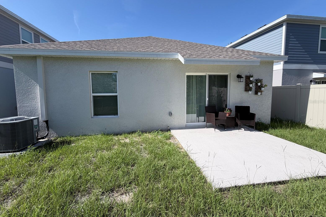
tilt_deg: -5.0
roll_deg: +1.3
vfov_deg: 77.2
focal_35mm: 15
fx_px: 136
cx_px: 161
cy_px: 101
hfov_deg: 100.4
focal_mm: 2.22
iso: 25
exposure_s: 1/770
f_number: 2.2
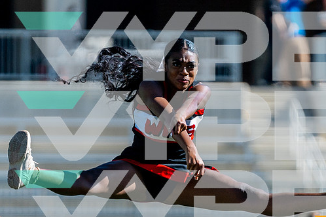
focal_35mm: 579
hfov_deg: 3.6
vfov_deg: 2.4
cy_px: 248
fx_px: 5243
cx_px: 172
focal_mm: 200
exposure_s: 1/2500
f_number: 2.8
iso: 400
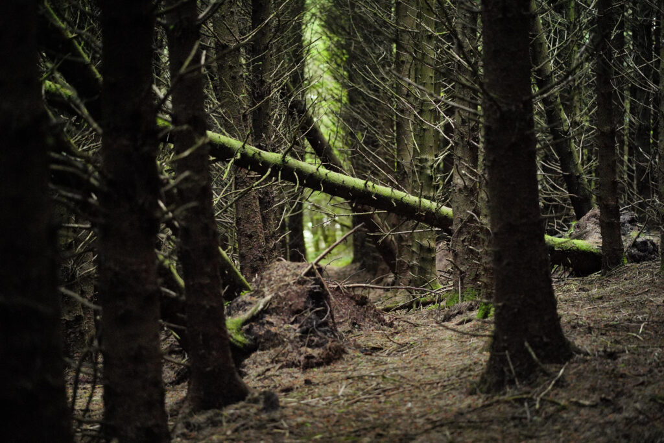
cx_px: 332
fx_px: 1568
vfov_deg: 16.1
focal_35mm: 85
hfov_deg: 23.9
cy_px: 222
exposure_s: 1/100
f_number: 1.8
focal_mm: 85
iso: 5000
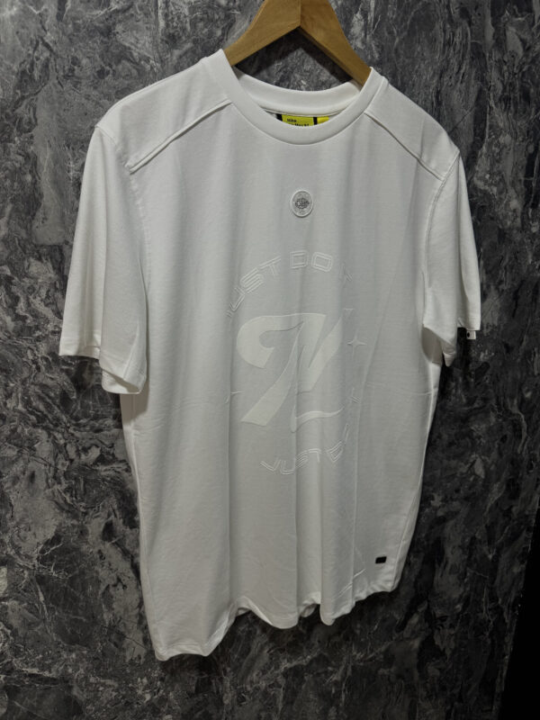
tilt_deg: -19.5
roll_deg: +1.2
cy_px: 360
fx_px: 499
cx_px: 270
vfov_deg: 71.6
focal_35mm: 24
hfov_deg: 56.8
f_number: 1.78
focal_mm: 6.76
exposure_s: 1/120
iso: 100
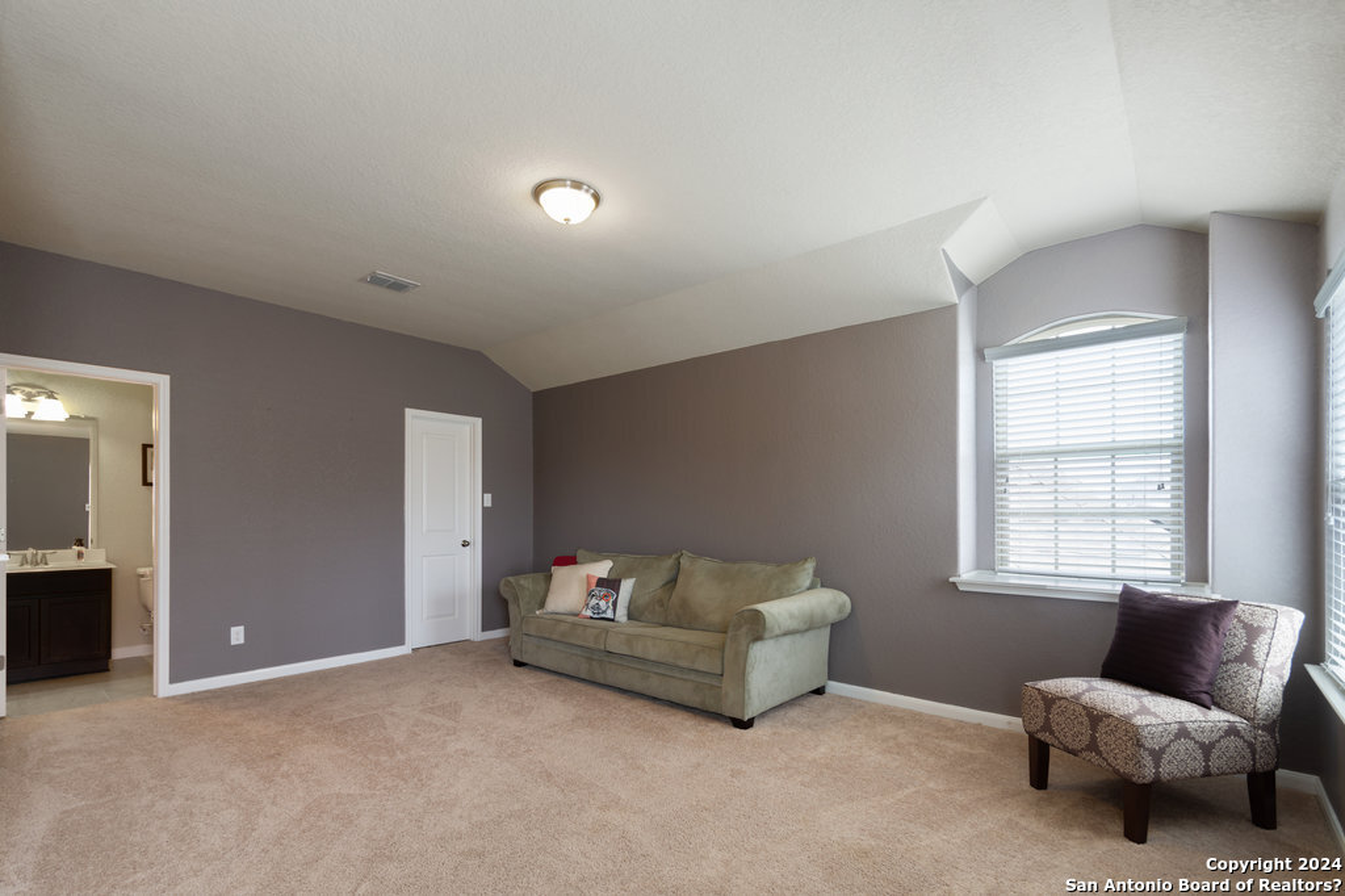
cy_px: 448
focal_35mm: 15
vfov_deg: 77.3
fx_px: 560
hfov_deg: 100.4
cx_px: 672
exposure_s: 1/2.5
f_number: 8
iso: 100
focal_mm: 10
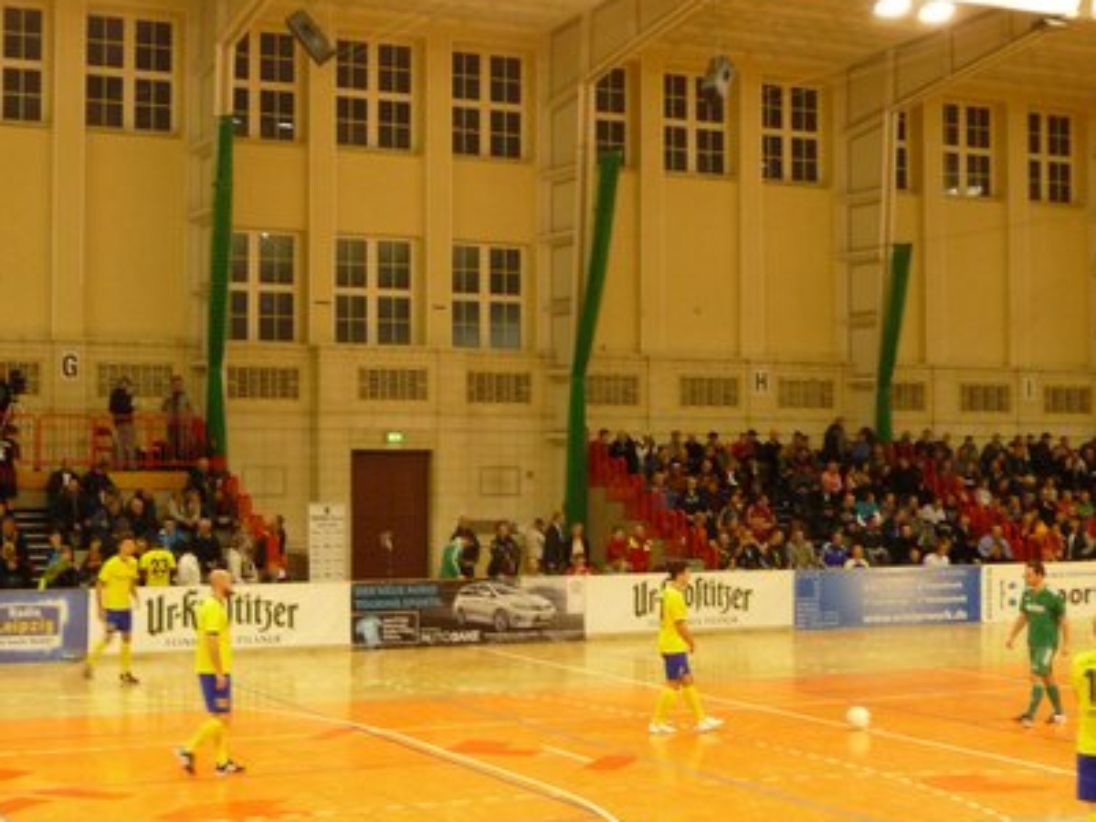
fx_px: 1900
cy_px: 427
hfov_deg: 32.1
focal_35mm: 60
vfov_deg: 24.4
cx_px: 459
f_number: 4.1
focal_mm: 7.6
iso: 400
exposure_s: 1/30
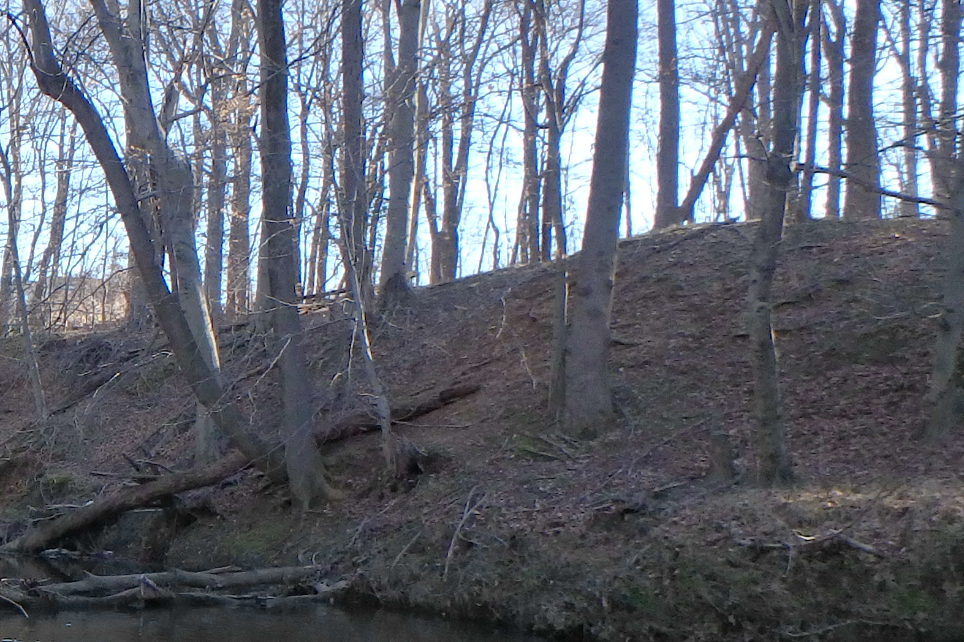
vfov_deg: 21.1
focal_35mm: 64
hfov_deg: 26.9
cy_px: 475
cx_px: -266
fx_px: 1713
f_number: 3.5
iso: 125
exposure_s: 1/250
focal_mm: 3.7
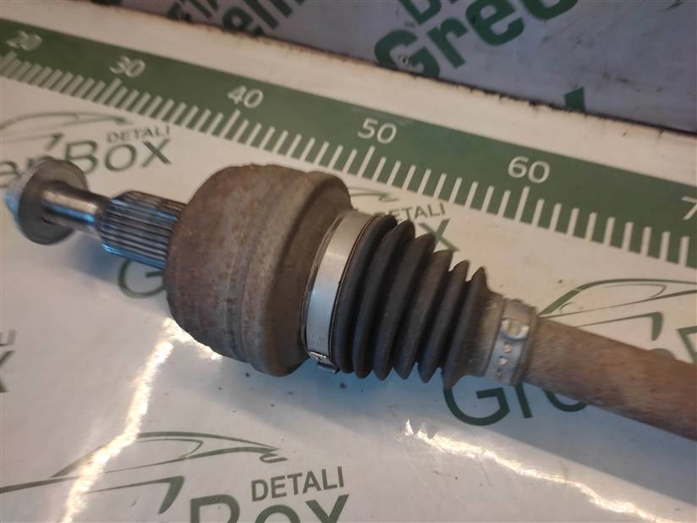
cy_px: 262
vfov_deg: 53.1
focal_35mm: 26
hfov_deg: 67.3
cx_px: 348
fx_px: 524
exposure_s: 1/33
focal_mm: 4.74
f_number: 1.79
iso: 120
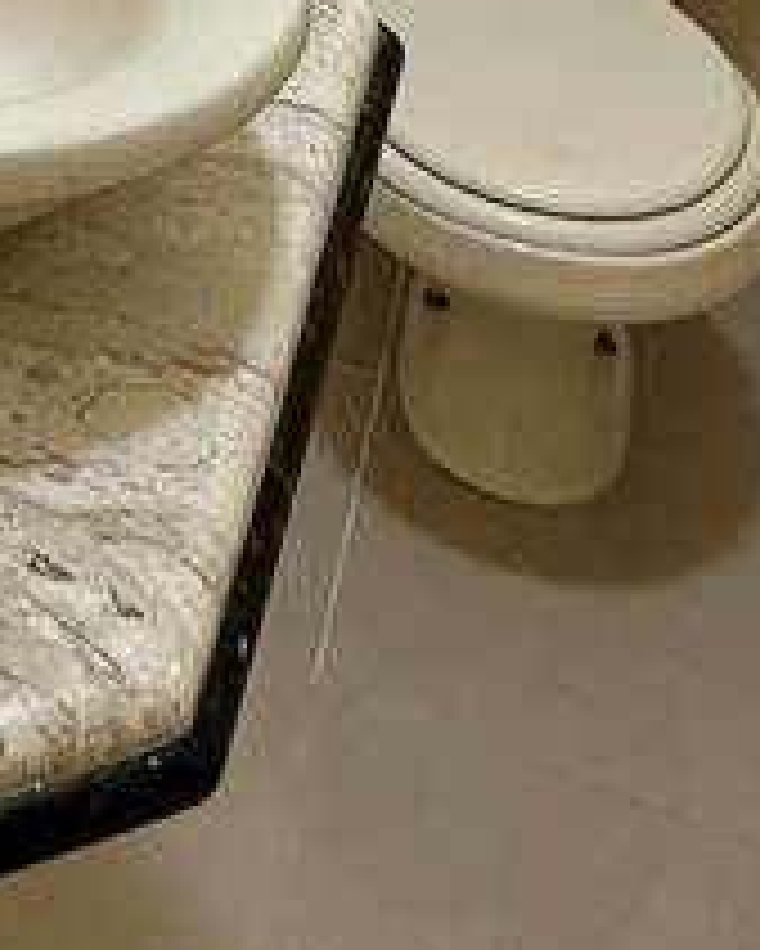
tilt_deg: -15.7
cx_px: -427
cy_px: -522
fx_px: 1967
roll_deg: +1.7
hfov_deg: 18.9
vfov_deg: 21.9
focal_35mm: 70
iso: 200
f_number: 2.2
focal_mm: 2.22
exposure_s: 1/120
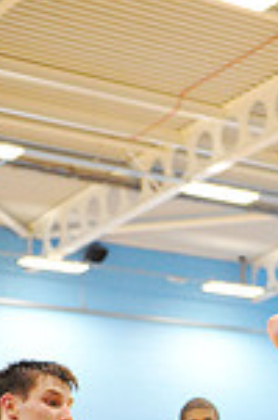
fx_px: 1454
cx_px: 396
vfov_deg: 15.6
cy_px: 548
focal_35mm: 125
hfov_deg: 10.6
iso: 8000
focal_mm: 42
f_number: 2.8
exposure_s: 1/400
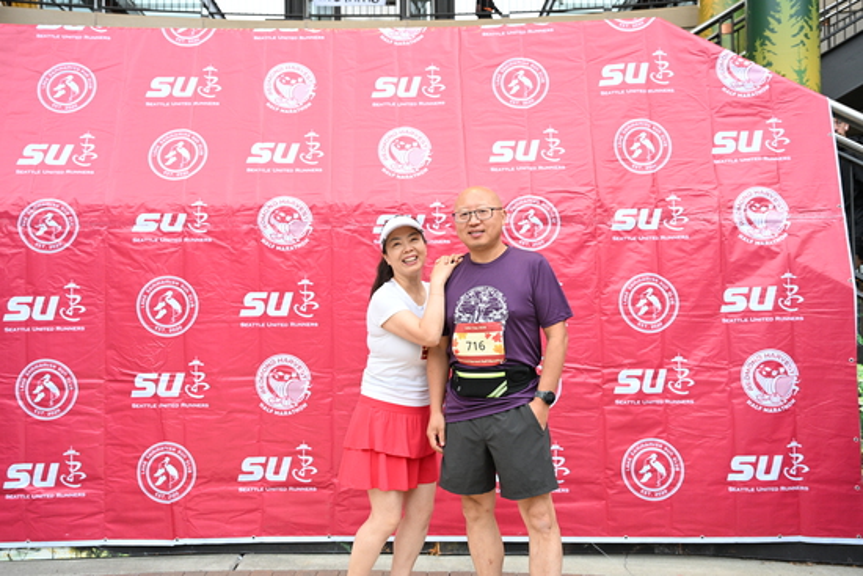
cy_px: 288
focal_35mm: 34
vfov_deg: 39.4
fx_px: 803
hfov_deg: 56.5
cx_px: 432
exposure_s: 1/320
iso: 2000
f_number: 4
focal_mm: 33.5
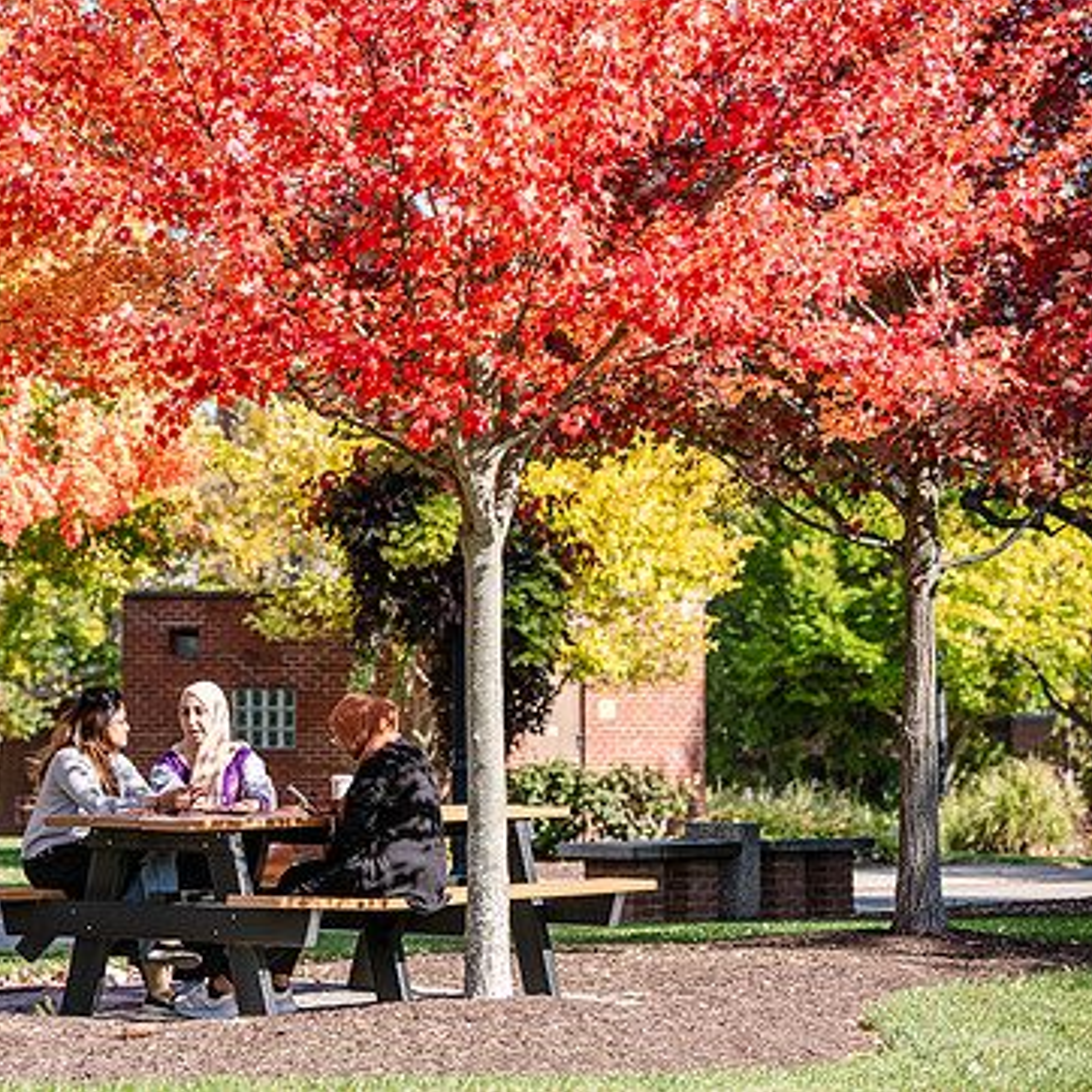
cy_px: 511
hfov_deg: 12.2
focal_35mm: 143
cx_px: 229
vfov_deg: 12.2
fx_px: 5104
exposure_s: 1/500
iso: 125
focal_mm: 105
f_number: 4
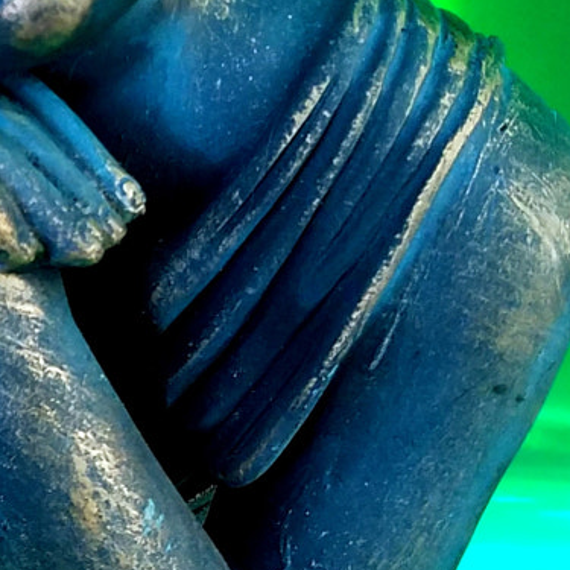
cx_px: -195
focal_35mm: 98
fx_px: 1826
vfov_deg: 17.7
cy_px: 372
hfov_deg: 16.6
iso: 160
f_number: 1.7
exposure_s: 1/30
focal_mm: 4.2
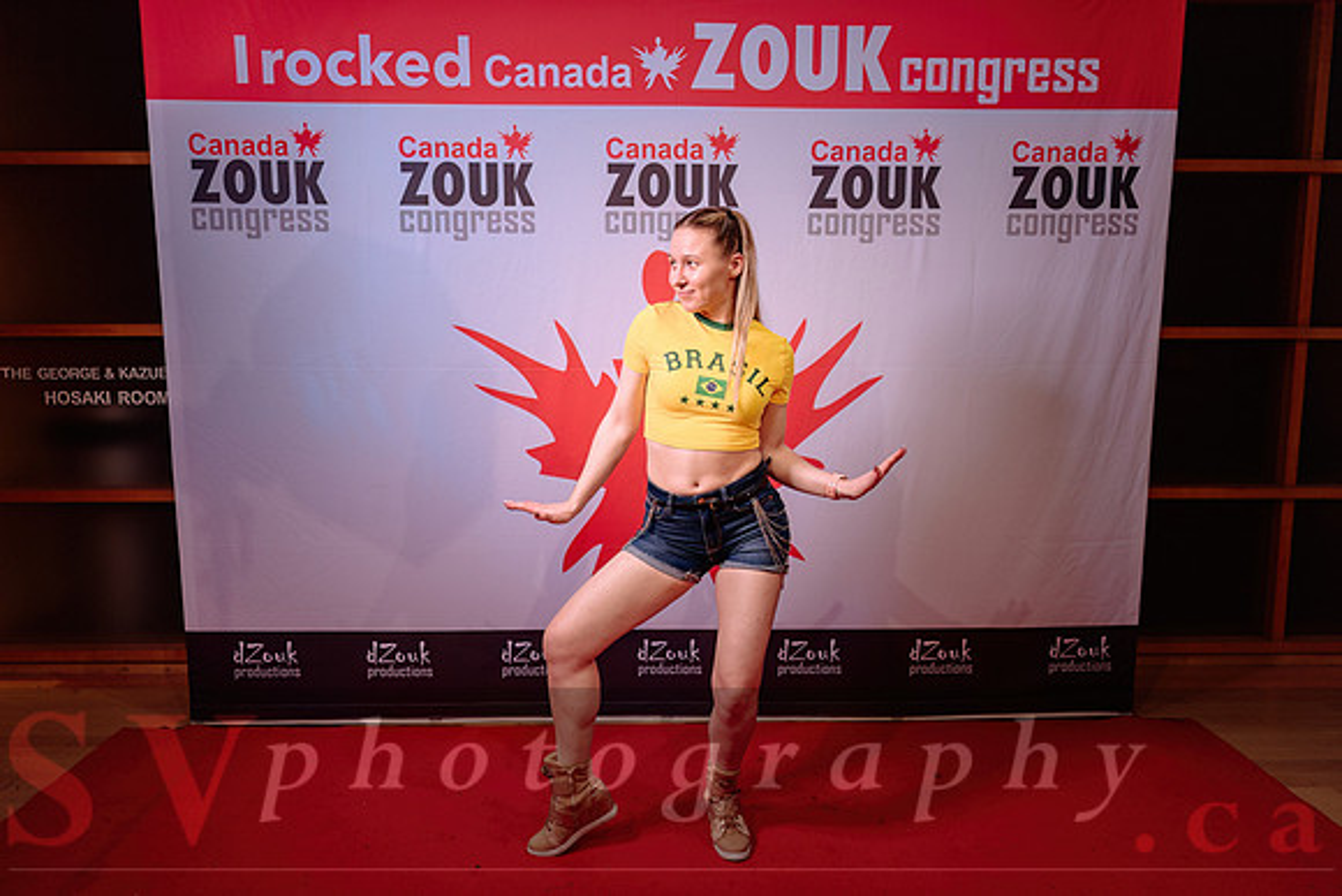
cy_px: 448
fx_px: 1095
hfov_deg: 63.0
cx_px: 671
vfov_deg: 44.5
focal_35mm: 29
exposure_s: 1/125
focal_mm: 29
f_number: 2.8
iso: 200
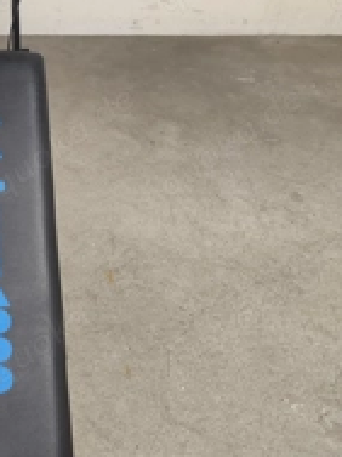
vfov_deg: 38.7
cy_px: 180
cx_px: -17
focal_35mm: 49
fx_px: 645
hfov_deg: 27.6
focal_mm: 6.19
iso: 1000
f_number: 1.65
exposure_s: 1/50
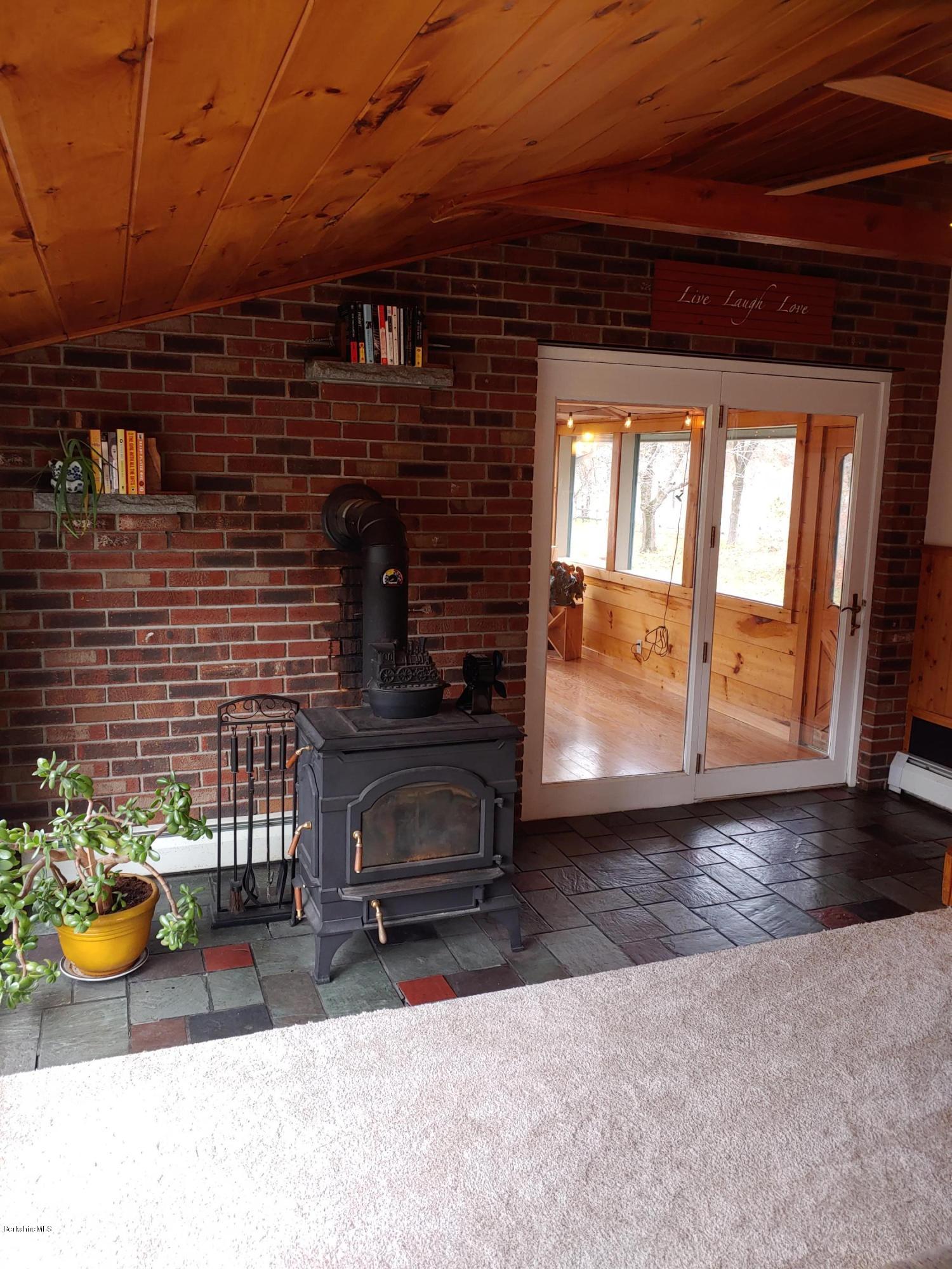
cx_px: 476
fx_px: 917
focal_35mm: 25
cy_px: 634
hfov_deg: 54.9
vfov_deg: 69.4
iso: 50
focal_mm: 4.23
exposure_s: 1/60
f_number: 1.5
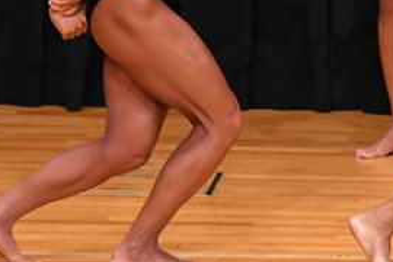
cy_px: 36
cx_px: 440
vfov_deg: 1.6
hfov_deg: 2.4
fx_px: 9399
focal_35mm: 861
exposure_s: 1/400
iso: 4000
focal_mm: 200
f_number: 5.6
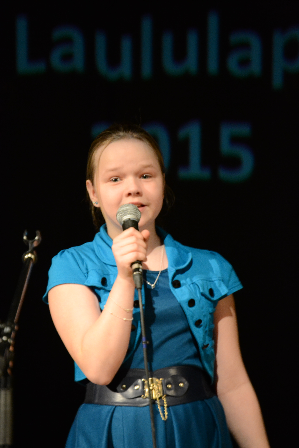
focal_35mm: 300
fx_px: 3737
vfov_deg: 6.9
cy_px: 224
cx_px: 150
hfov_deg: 4.6
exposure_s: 1/50
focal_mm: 200
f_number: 5.6
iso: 1600
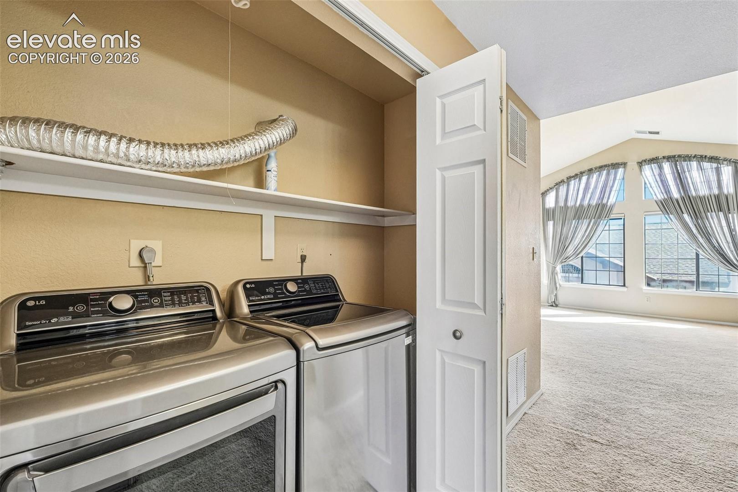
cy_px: 246
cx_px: 369
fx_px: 307
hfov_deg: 100.4
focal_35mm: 15
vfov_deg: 77.3
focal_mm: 10
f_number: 8
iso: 800
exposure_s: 1/13
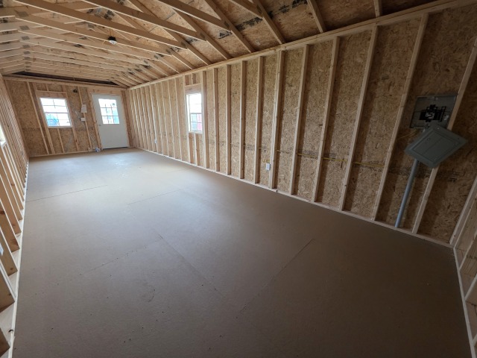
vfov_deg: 89.9
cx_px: 238
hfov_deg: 106.2
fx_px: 179
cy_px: 179
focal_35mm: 13
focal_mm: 2.2
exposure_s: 1/60
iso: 500
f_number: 1.9
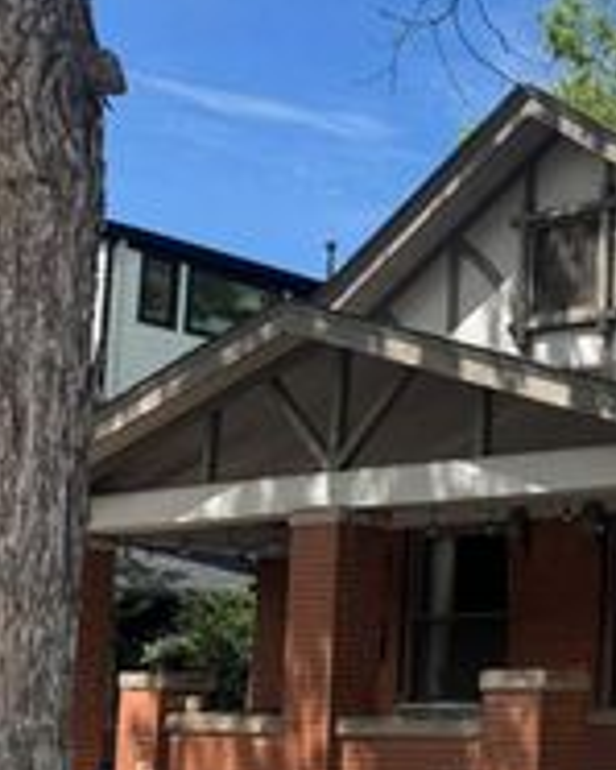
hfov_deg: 20.3
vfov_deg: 29.7
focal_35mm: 63
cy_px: 540
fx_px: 1435
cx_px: 963
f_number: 1.78
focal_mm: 6.76
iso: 80
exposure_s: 1/2959
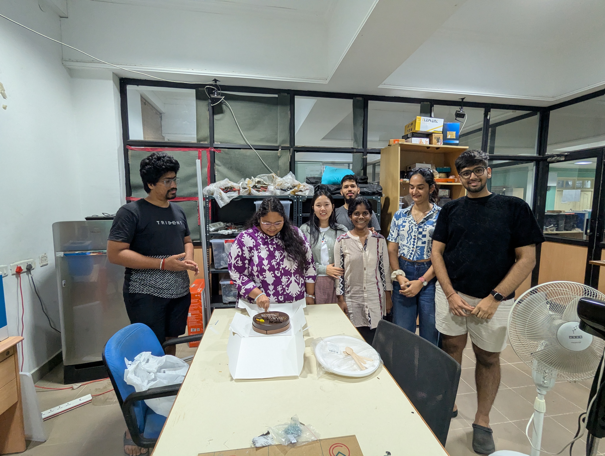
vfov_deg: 78.2
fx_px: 280
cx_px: 302
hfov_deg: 94.4
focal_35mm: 16
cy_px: 228
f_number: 2.2
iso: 276
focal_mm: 2.35
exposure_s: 1/25
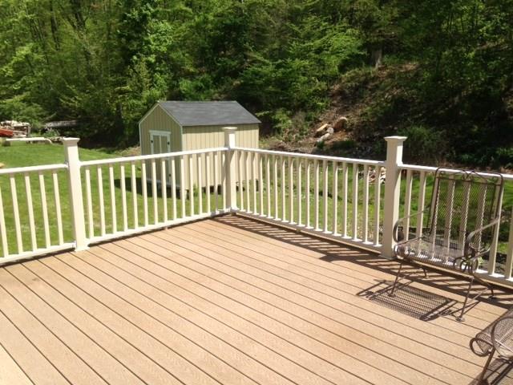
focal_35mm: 33
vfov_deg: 42.9
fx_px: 489
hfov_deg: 55.4
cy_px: 192
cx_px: 256
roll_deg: +1.6
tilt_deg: -10.9
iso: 50
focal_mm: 4.12
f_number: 2.4
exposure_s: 1/1022
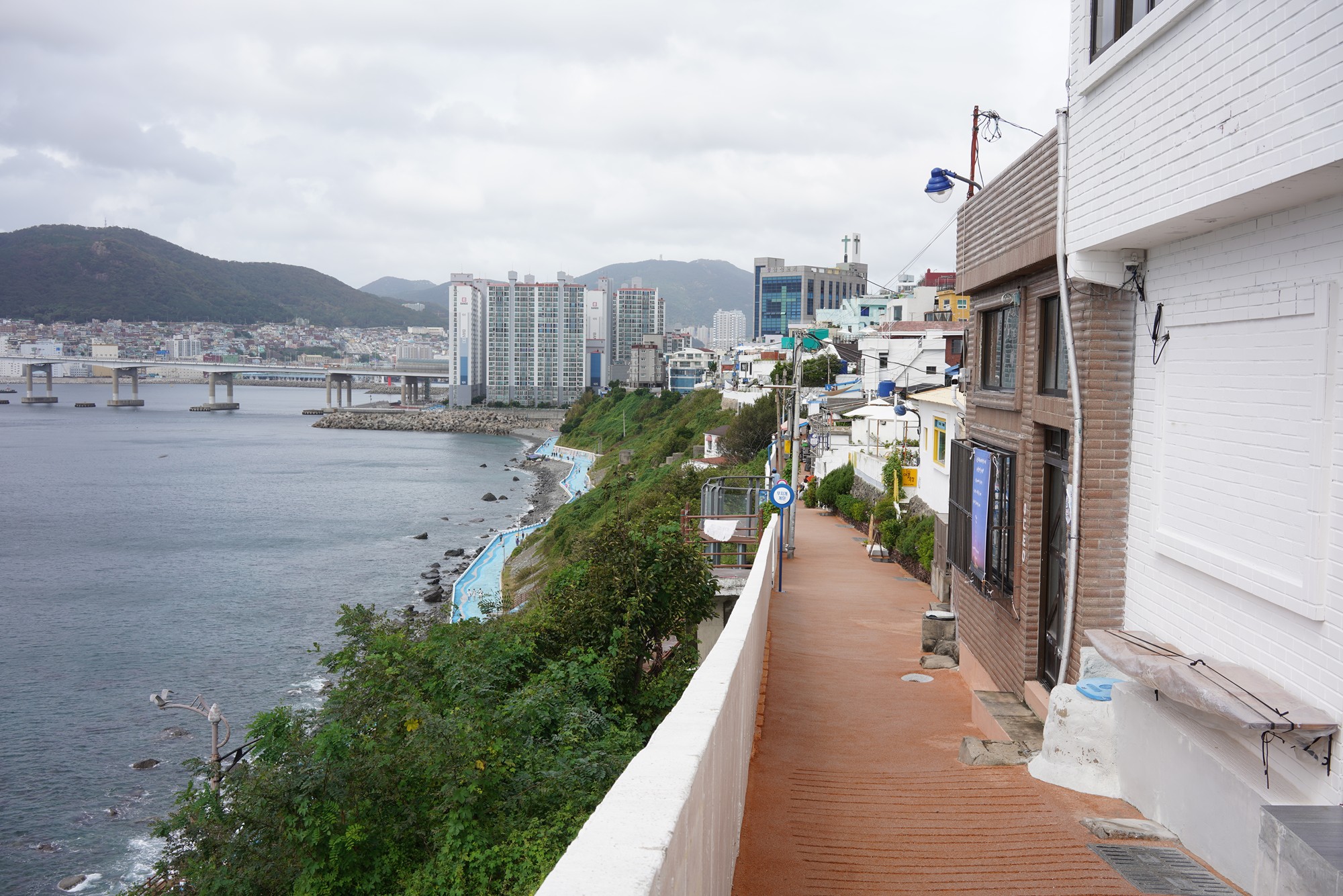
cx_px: 672
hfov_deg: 54.4
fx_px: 1306
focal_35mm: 35
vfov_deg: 37.9
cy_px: 448
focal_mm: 35
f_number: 11
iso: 100
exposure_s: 1/100
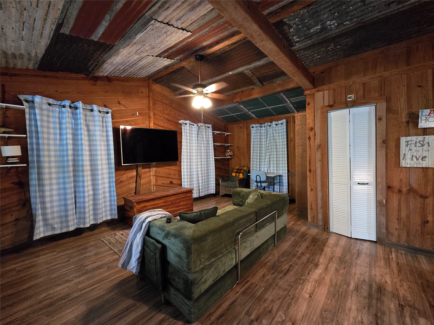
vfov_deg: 89.9
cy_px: 162
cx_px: 217
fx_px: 163
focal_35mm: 13
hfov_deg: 106.2
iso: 1600
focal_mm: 2.2
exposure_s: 1/60
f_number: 2.2
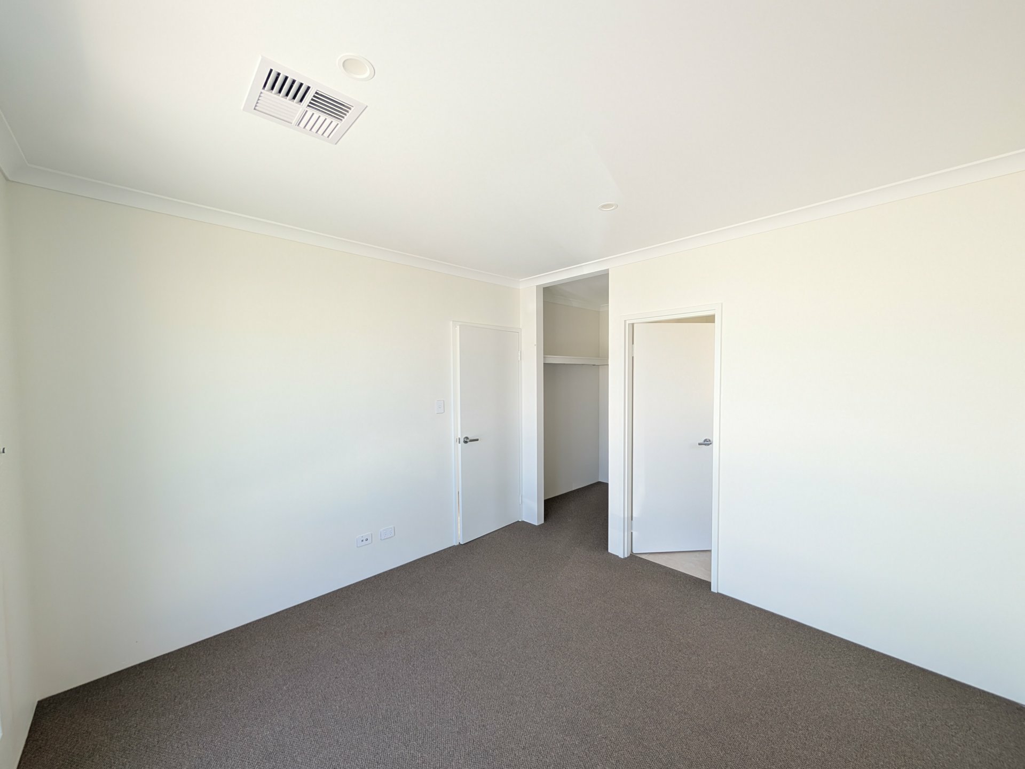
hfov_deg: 110.5
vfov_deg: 94.5
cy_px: 384
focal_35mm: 12
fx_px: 355
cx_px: 512
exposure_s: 1/94.8
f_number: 1.7
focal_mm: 2.02
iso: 71
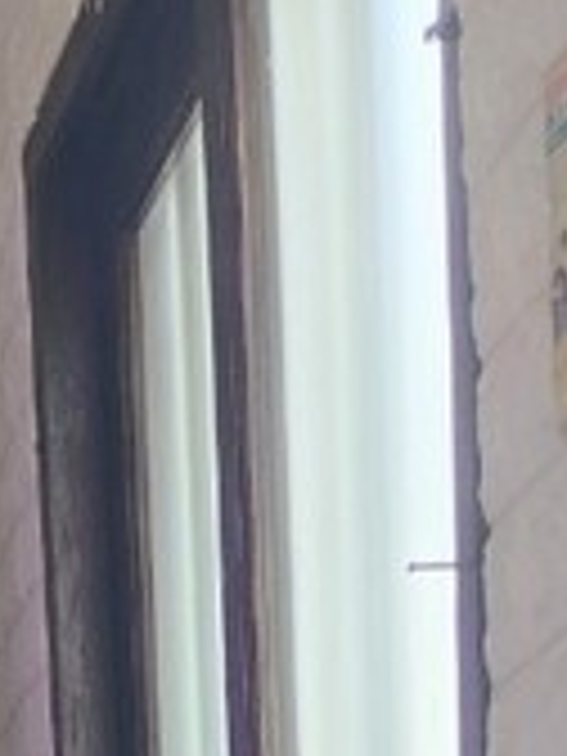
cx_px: -770
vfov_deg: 12.3
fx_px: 2795
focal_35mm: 128
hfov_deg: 10.2
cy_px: 1789
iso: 250
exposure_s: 1/182
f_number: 1.8
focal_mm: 5.4
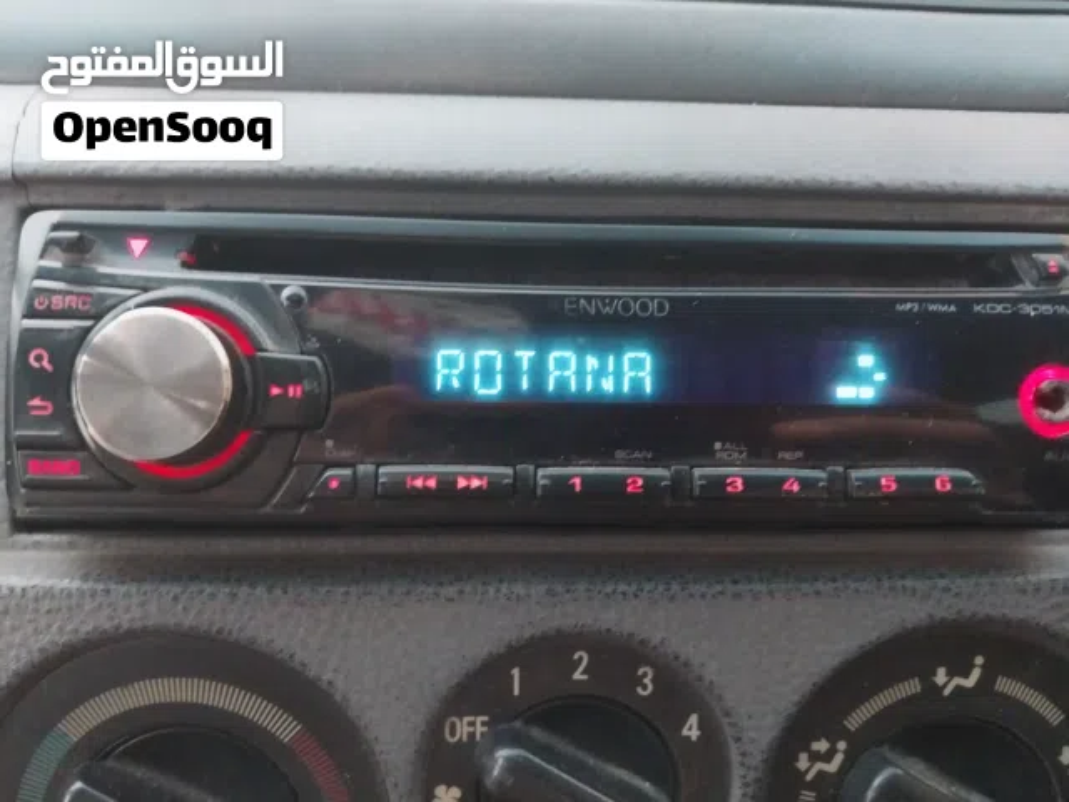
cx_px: 534
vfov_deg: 53.1
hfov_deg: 67.3
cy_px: 401
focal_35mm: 26
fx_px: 803
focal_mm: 4
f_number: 1.8
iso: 640
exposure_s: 1/24
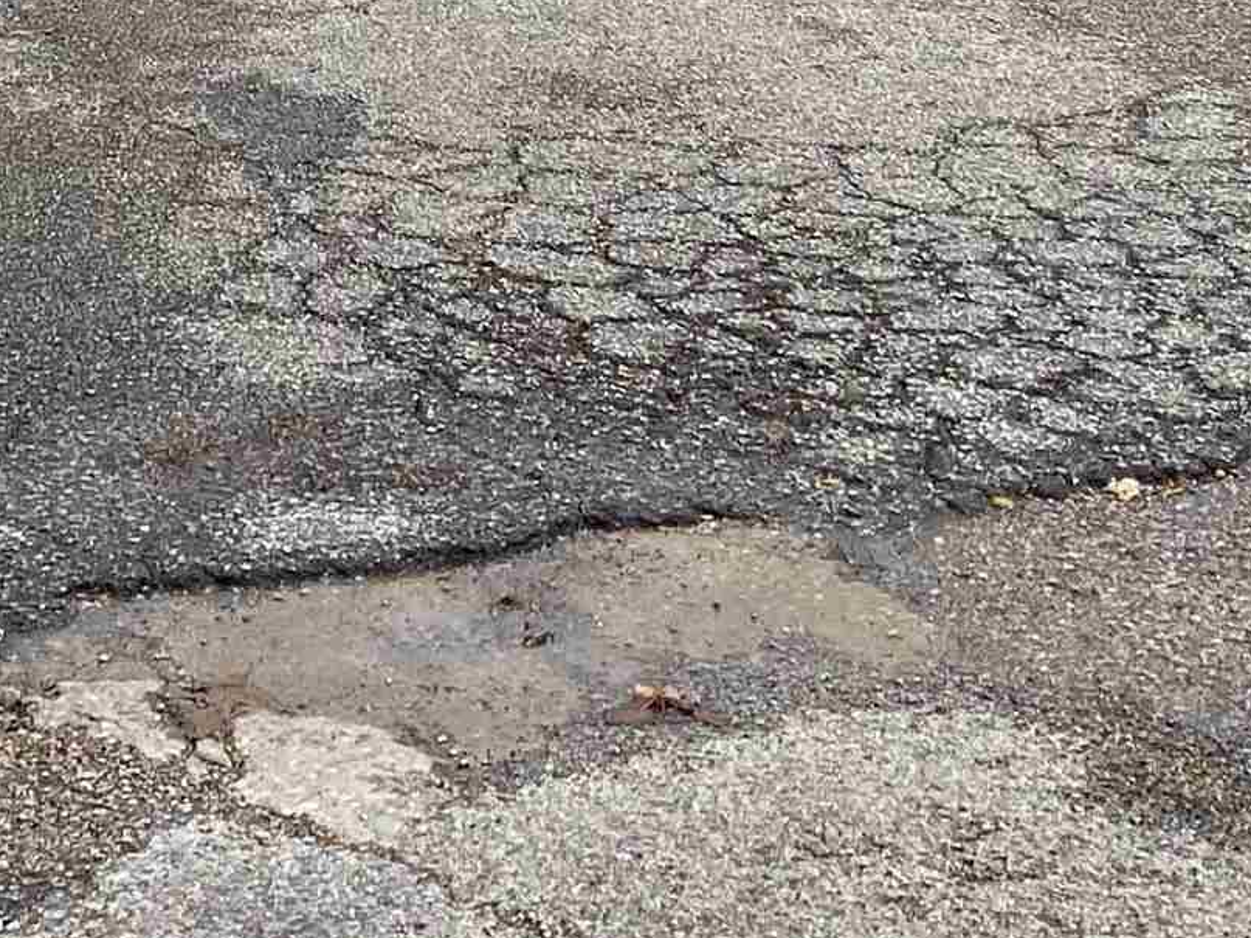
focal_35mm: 99
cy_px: -678
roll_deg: -1.4
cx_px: 95
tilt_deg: +0.7
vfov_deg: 13.6
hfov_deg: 19.4
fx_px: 3577
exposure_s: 1/1727
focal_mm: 4.25
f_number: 1.8
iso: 32
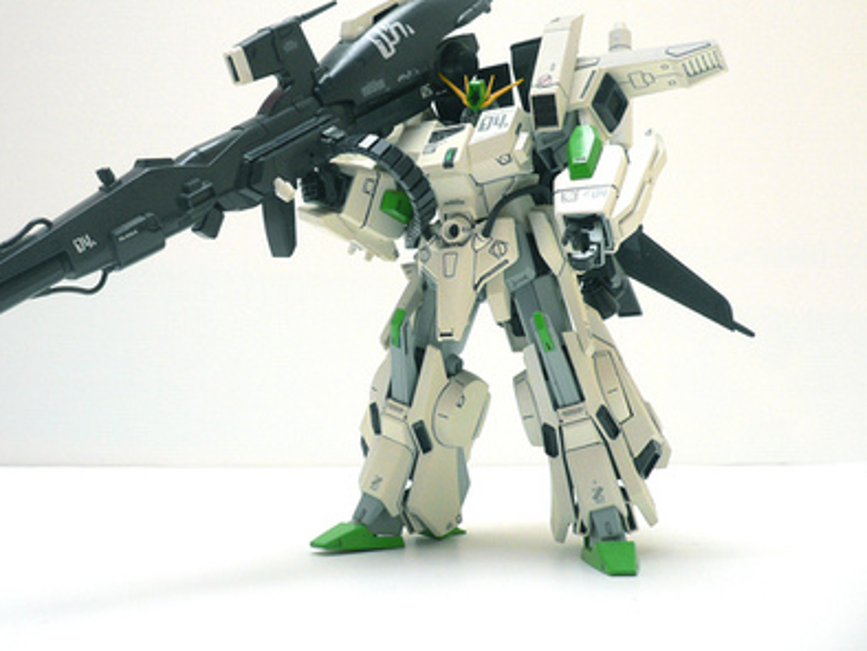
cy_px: 269
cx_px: 371
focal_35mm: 42
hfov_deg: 44.6
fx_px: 1053
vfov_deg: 34.3
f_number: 2.8
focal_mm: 5.8
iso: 100
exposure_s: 1/80
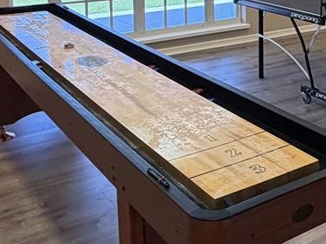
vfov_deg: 23.0
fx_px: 565
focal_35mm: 60
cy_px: -26
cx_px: 342
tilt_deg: -7.3
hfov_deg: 29.6
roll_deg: -1.0
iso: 160
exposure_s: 1/120
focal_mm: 2.22
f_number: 2.2
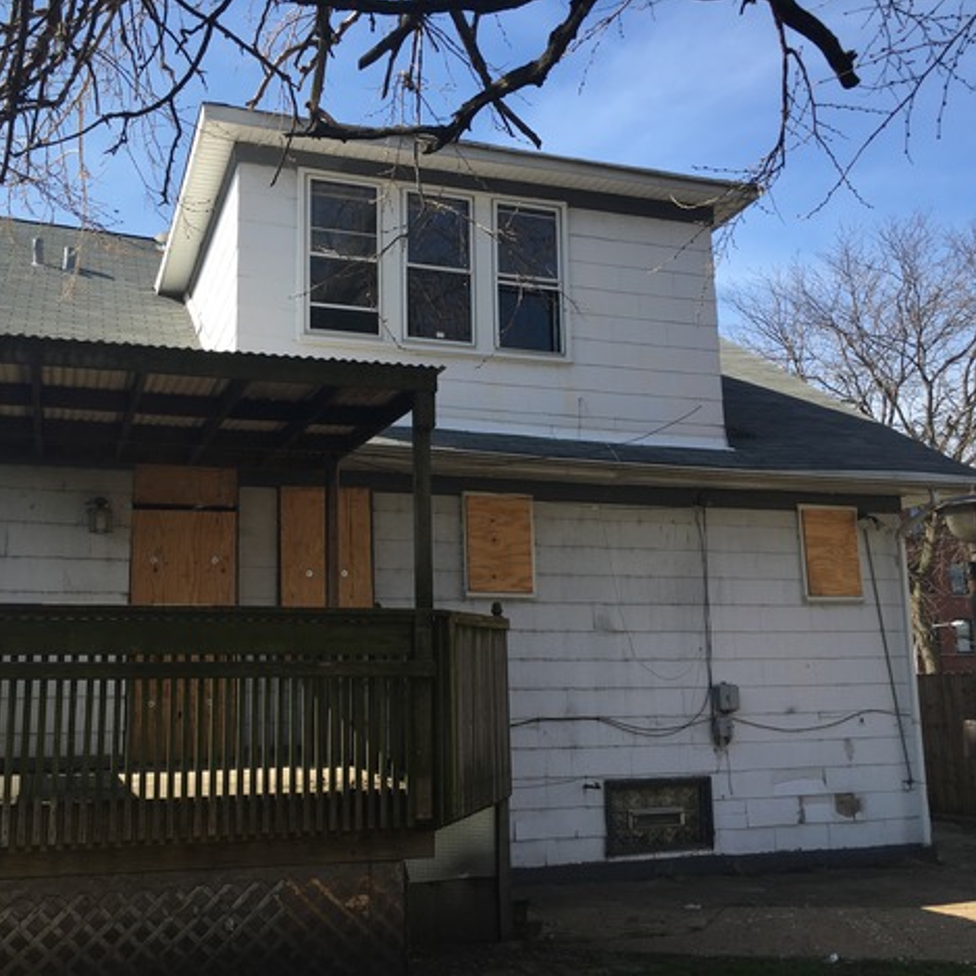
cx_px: 441
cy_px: 495
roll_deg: +0.8
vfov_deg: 47.2
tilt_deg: +10.6
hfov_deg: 47.2
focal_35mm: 35
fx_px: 1116
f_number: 2.2
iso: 25
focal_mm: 4.15
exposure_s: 1/827
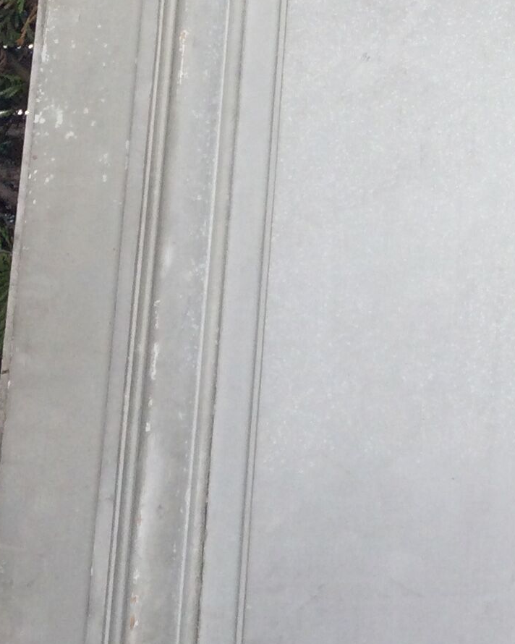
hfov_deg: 13.0
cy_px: -100
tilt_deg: +6.1
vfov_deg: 16.7
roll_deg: -0.1
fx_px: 2115
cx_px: 819
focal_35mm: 111
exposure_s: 1/165
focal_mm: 3.3
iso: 25
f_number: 2.4
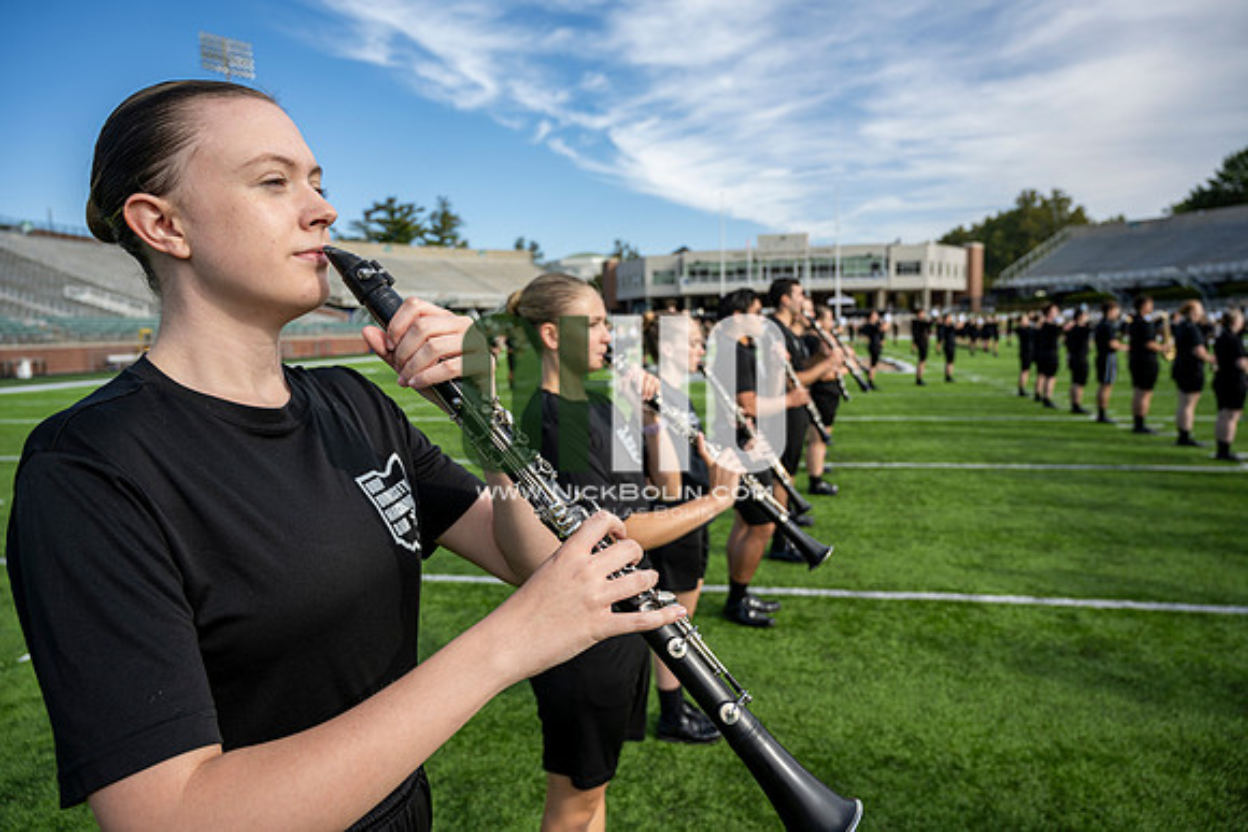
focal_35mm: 24
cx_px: 624
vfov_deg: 53.2
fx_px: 832
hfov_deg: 73.7
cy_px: 416
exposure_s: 1/250
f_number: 4.5
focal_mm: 24
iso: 80
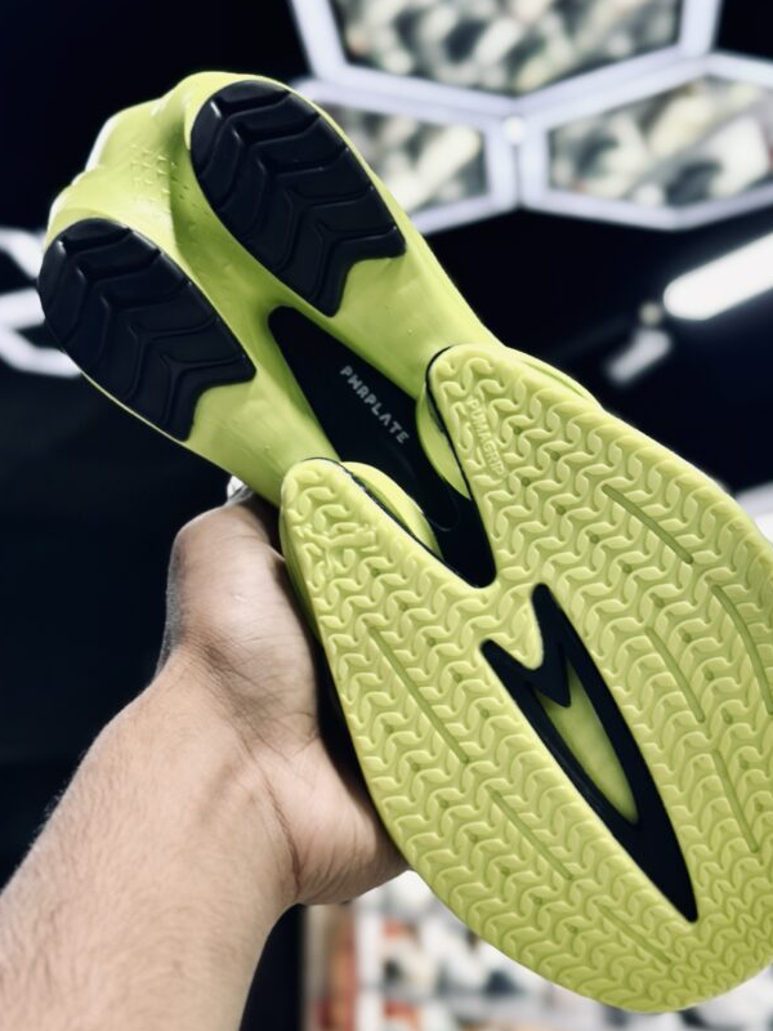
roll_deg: -1.3
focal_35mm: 56
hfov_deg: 26.1
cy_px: 525
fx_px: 1667
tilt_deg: +12.0
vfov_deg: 34.3
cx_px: 435
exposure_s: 1/100
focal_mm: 6.86
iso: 80
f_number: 1.78
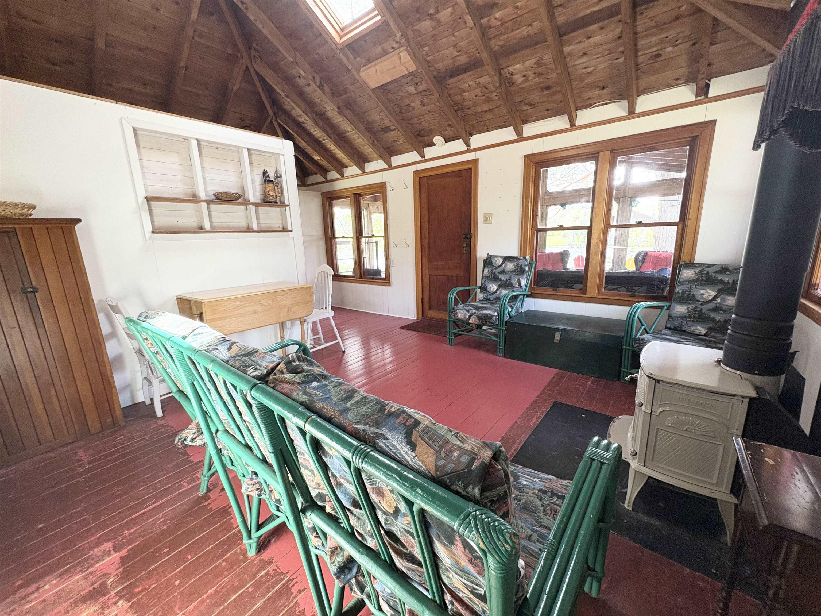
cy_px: 308
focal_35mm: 14
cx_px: 410
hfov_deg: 102.1
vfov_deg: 85.7
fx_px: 332
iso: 250
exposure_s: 1/98
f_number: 2.2
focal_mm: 2.22
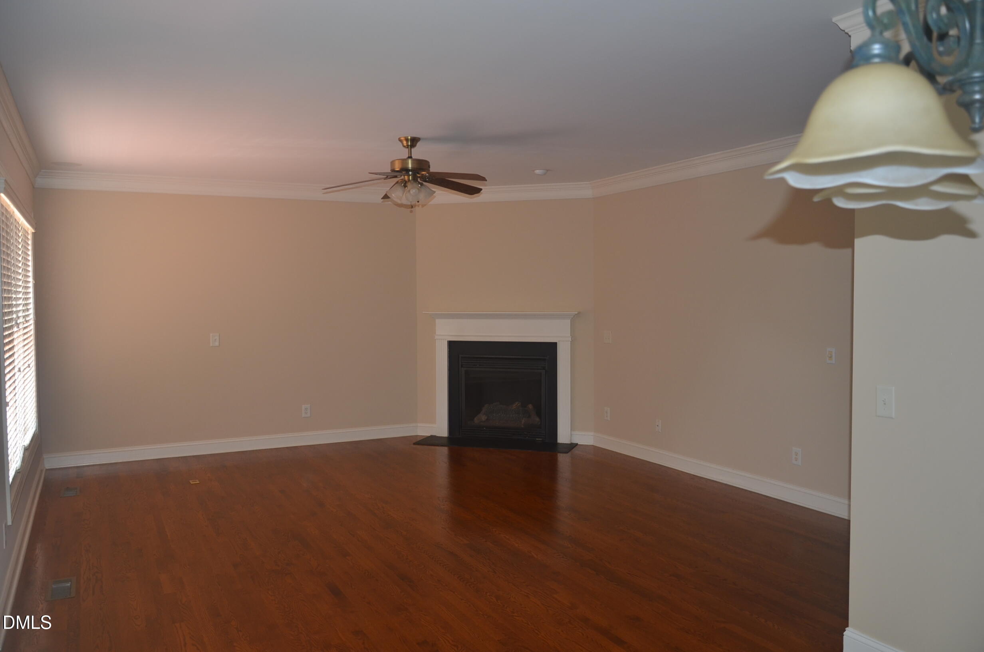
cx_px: 492
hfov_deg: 67.5
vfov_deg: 47.7
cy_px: 326
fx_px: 736
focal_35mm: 27
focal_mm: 18
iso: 320
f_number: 3.8
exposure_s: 1/60
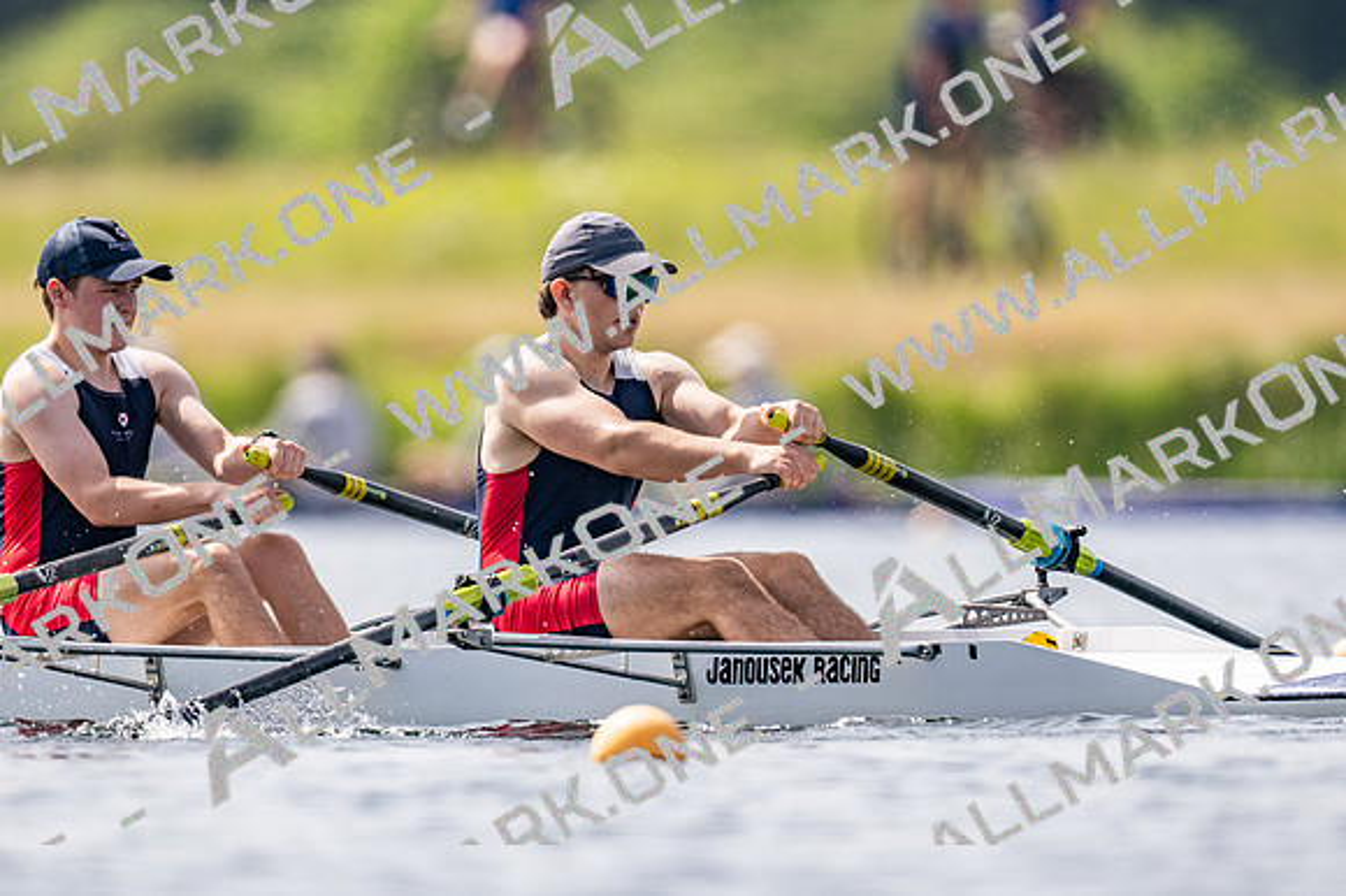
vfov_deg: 1.5
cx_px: 673
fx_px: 33630
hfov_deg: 2.3
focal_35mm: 900
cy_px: 448
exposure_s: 1/2500
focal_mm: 600
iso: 180
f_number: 4
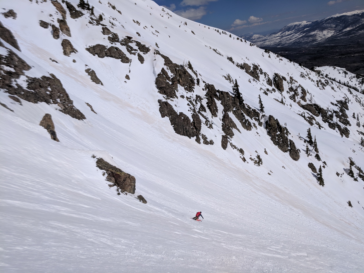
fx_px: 273
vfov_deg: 53.1
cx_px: 182
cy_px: 136
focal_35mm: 26
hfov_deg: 67.3
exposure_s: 1/11628
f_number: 2
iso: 64
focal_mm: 4.67
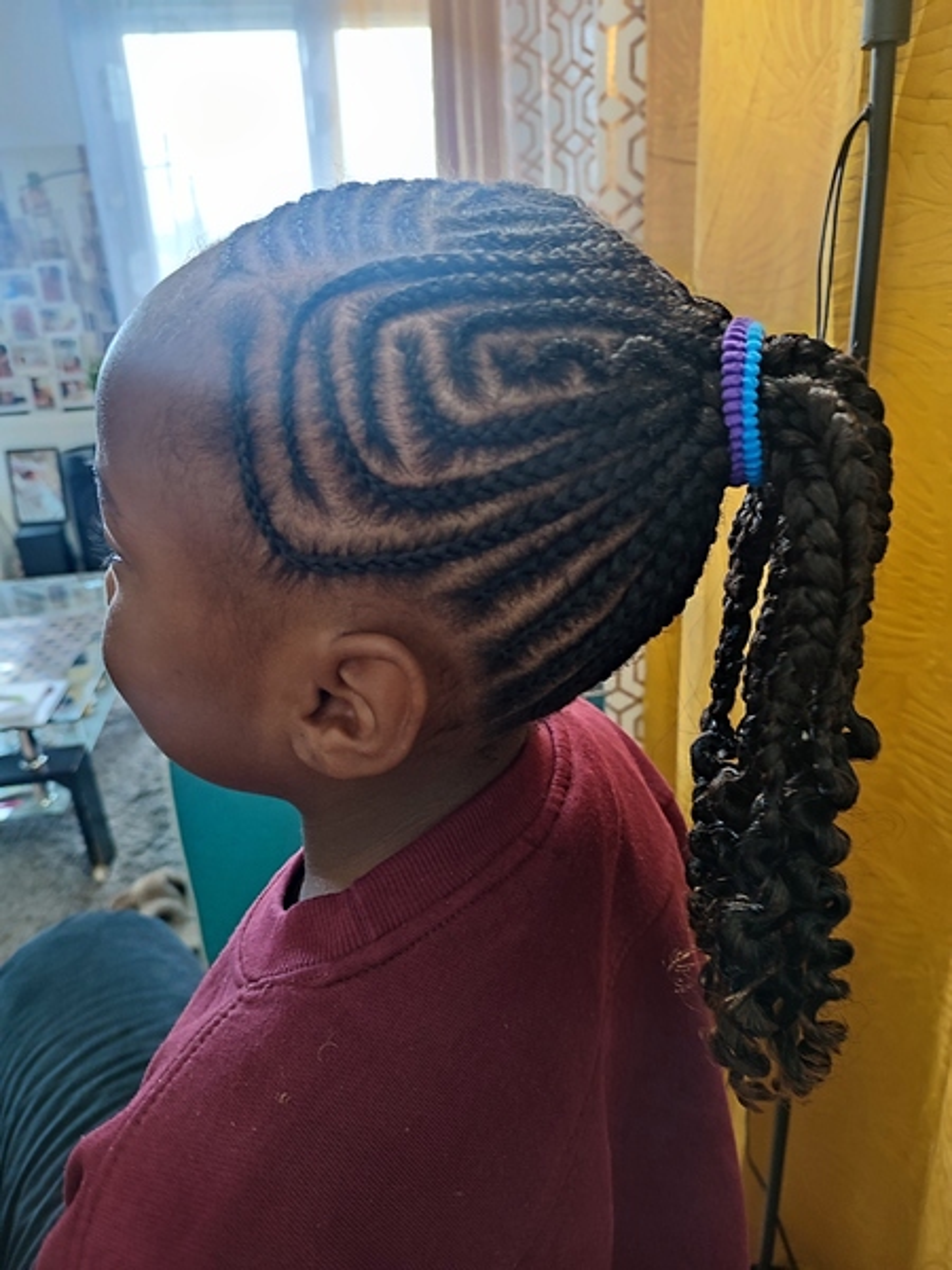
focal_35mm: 24
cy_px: 635
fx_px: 880
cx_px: 476
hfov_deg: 56.8
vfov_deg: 71.6
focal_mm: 5.89
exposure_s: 1/20
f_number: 1.89
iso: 1378
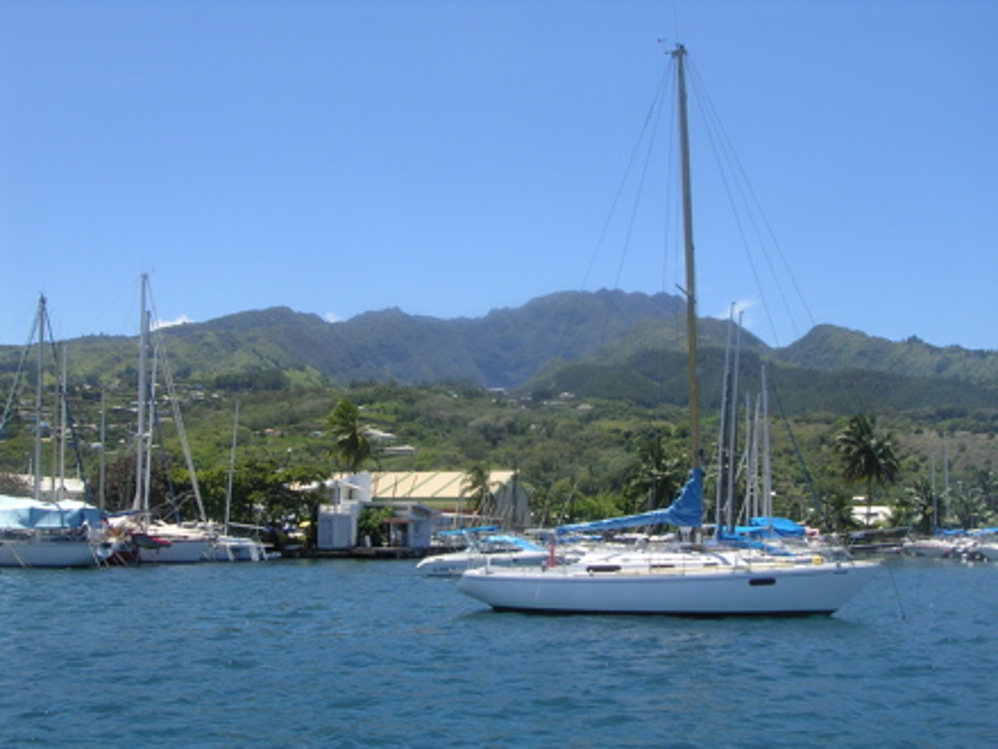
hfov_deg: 43.9
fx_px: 1240
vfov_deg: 33.6
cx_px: 499
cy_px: 374
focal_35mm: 43
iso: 100
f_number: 5.9
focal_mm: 6.6
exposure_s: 1/215
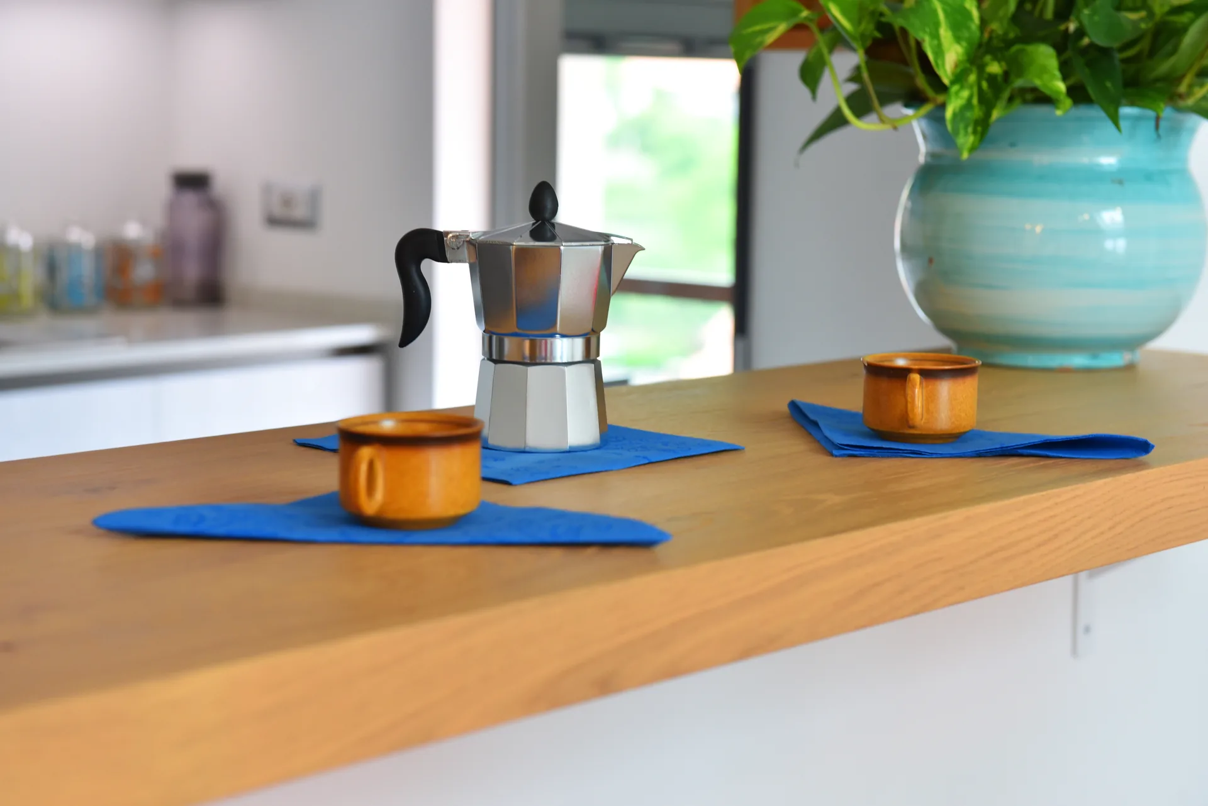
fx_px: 2350
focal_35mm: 70
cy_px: 403
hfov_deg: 28.8
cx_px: 604
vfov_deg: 19.5
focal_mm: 70
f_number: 5.6
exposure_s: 1/125
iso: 1000
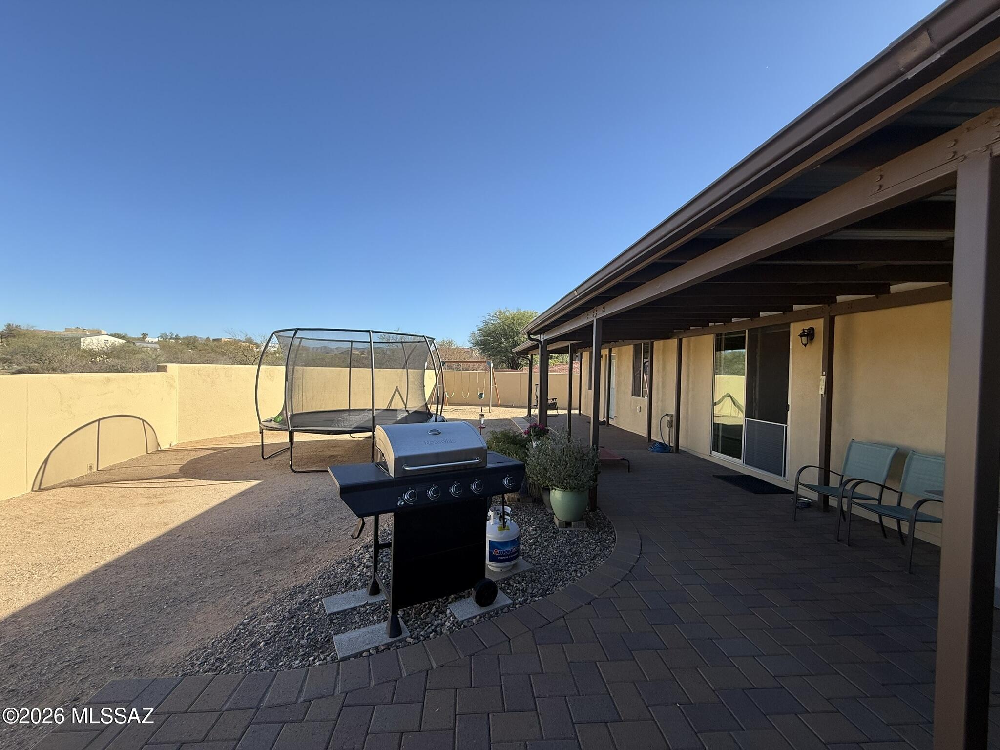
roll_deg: -1.5
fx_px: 404
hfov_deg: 102.1
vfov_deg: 85.7
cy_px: 375
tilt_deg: -0.1
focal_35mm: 14
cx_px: 500
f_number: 2.2
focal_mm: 2.22
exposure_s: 1/985
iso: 50
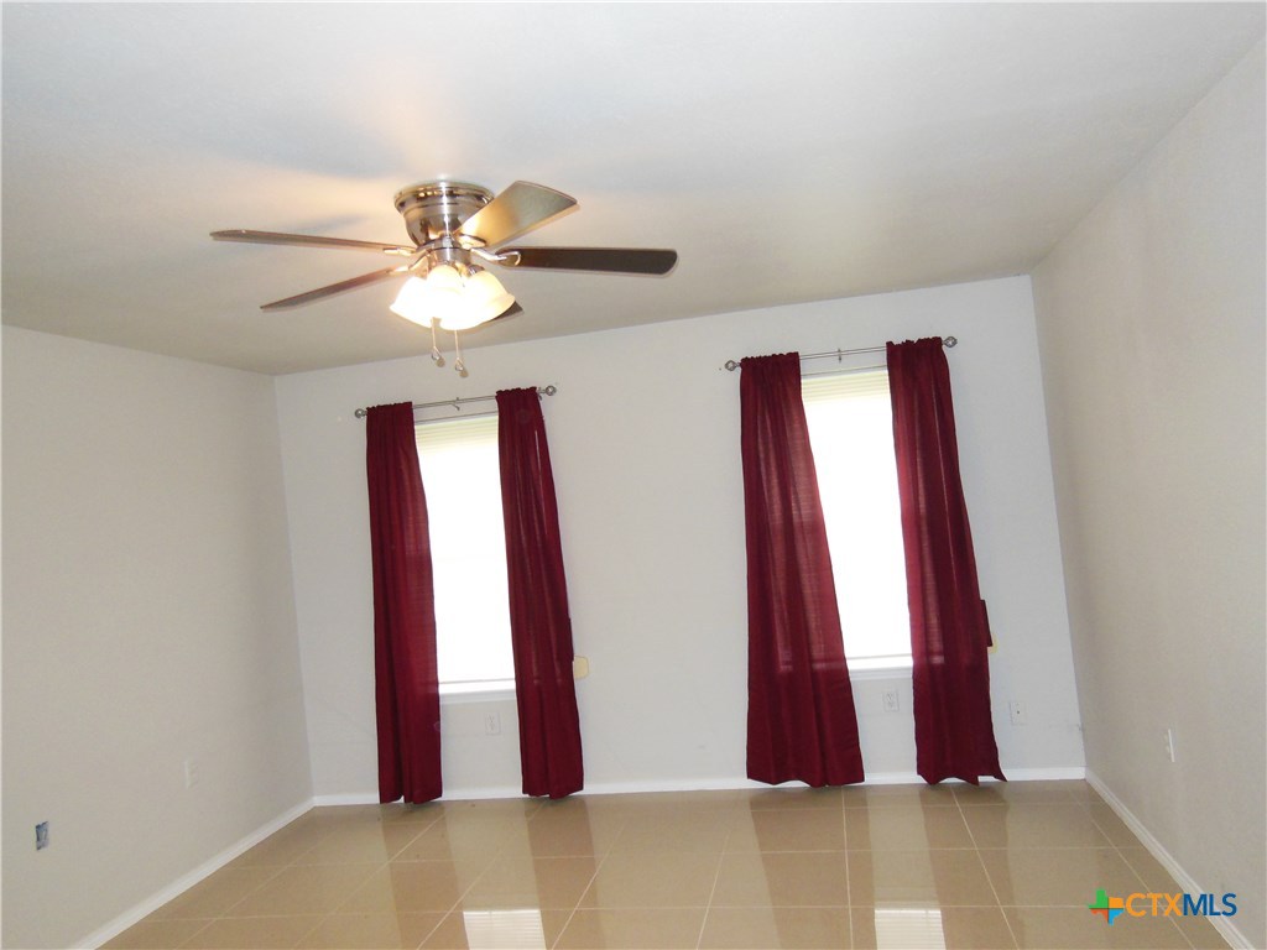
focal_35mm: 25
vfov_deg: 54.9
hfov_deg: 69.4
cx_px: 634
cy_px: 475
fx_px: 915
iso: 500
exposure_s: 1/25
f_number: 3.5
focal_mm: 4.5
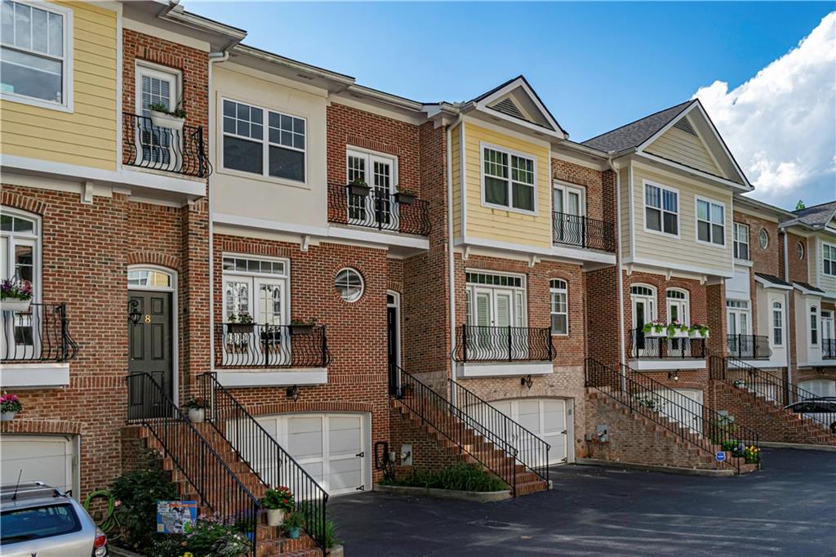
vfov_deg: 43.6
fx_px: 696
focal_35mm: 30
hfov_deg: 61.9
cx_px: 418
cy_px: 278
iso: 400
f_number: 11
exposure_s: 1/160
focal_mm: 20
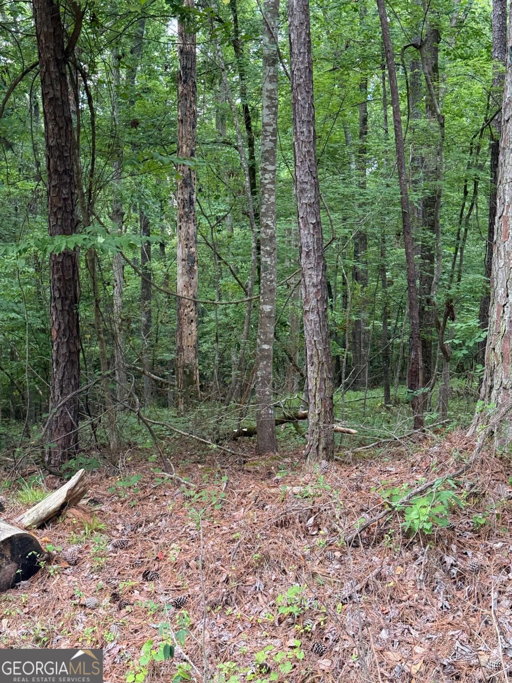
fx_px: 947
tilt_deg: -4.0
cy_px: 342
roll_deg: -0.4
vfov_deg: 39.7
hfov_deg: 30.3
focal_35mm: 48
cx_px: 256
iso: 250
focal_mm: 6.76
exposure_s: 1/60
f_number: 1.78
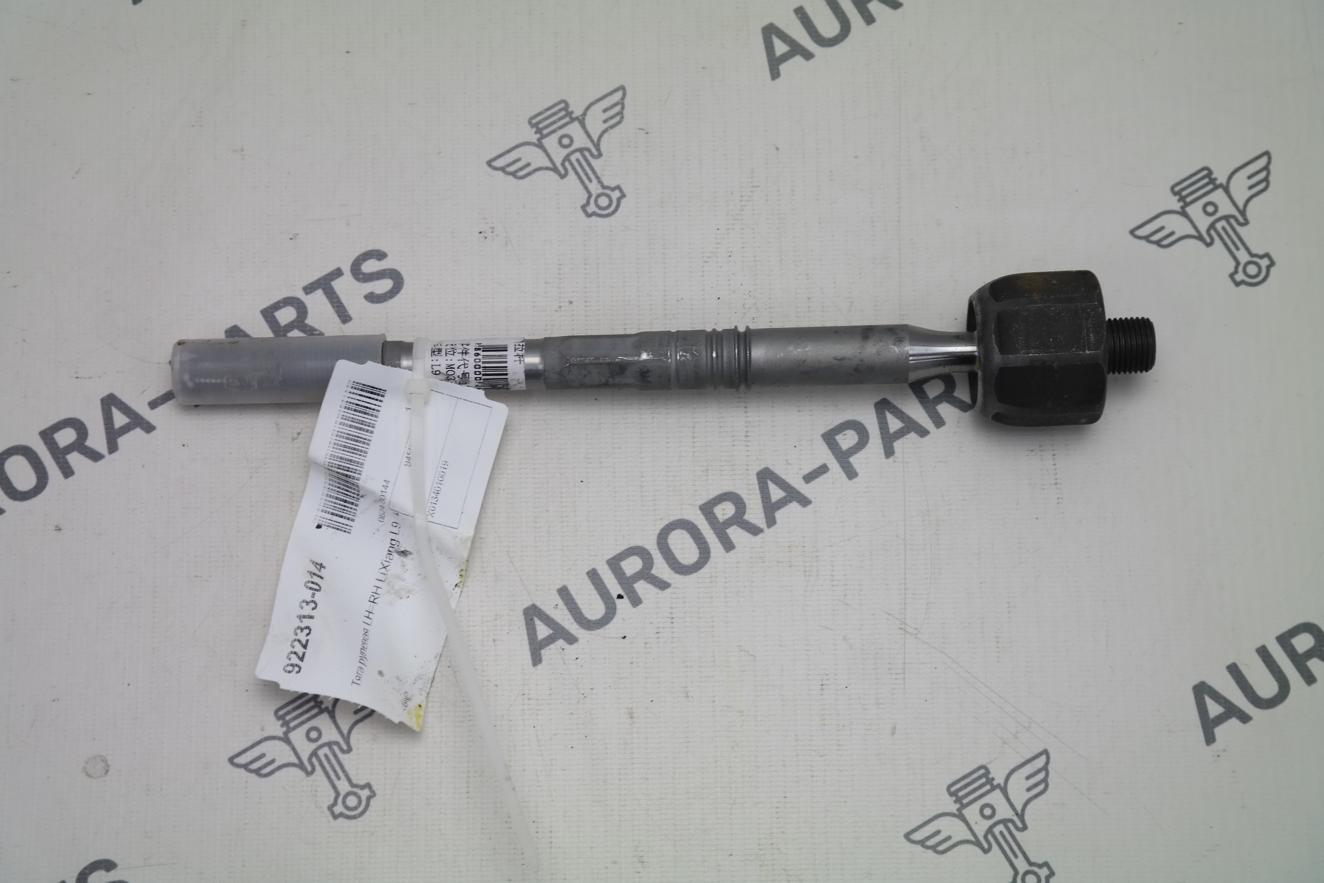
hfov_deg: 24.2
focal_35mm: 84
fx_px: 3089
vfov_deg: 16.3
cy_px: 442
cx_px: 662
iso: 200
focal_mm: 55
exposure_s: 1/80
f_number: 5.6
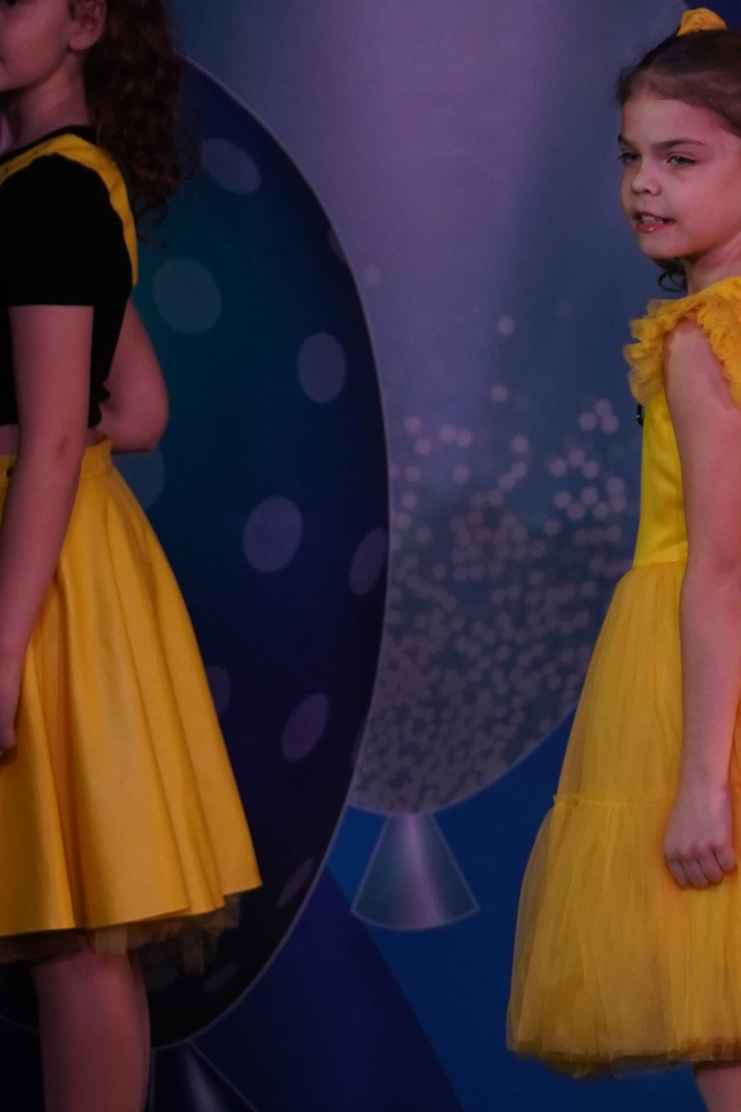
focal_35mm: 496
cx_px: 836
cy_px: 735
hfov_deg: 2.8
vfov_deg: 4.2
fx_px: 15313
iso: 2000
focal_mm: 169
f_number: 5.6
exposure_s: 1/400
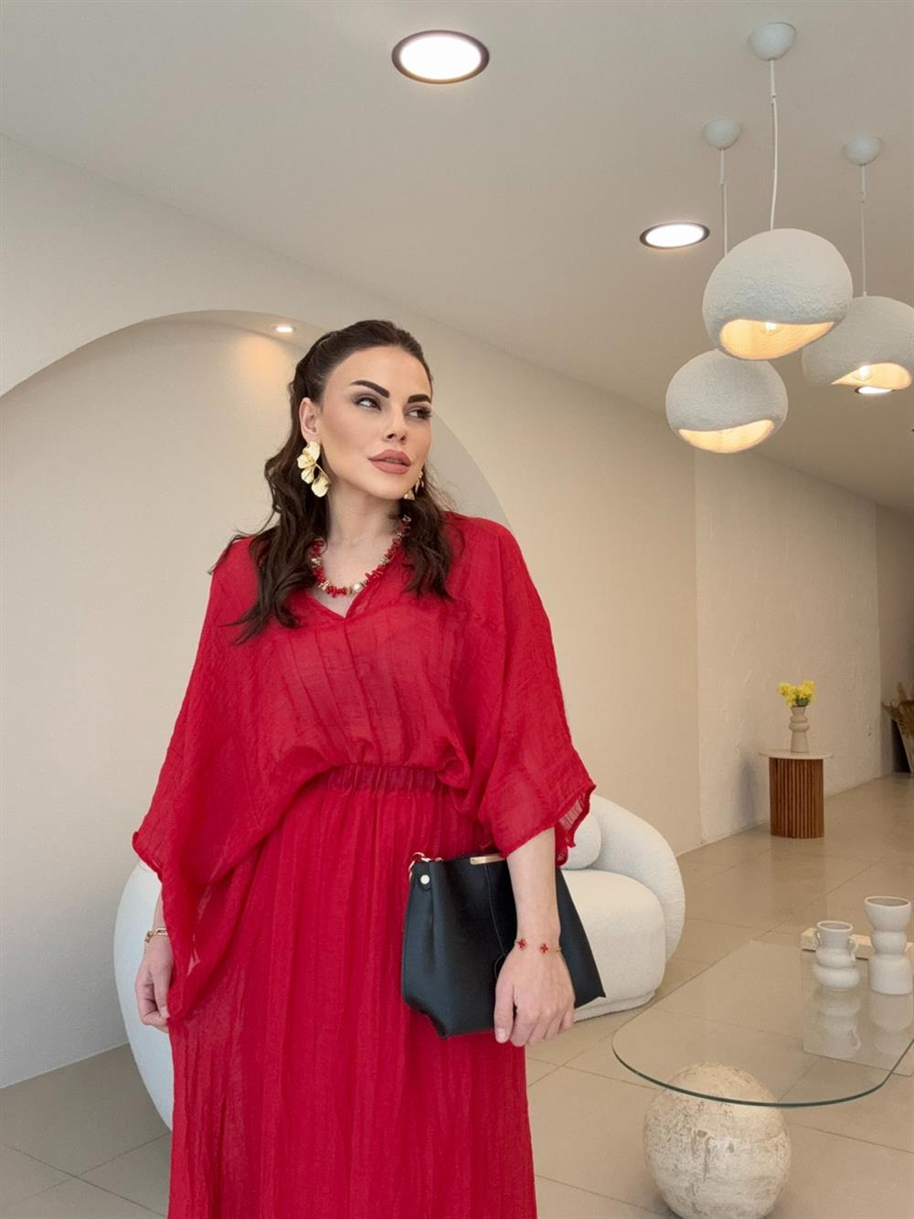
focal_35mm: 30
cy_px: 610
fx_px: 1056
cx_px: 457
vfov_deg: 60.0
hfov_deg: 46.8
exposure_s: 1/121
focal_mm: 2.69
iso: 40
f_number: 1.9
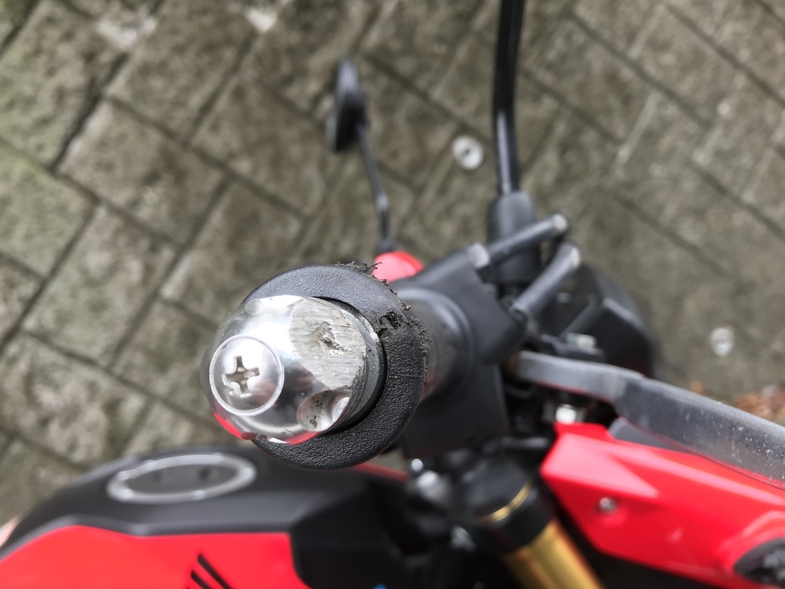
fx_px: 635
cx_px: 392
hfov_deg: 63.4
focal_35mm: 28
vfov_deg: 49.7
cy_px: 294
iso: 20
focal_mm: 3.99
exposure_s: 1/60
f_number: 1.8
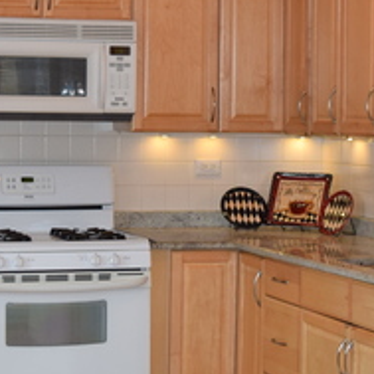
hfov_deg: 13.9
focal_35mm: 125
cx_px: 131
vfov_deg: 13.9
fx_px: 1533
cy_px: 159
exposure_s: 1/100
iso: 800
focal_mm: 29
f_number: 5
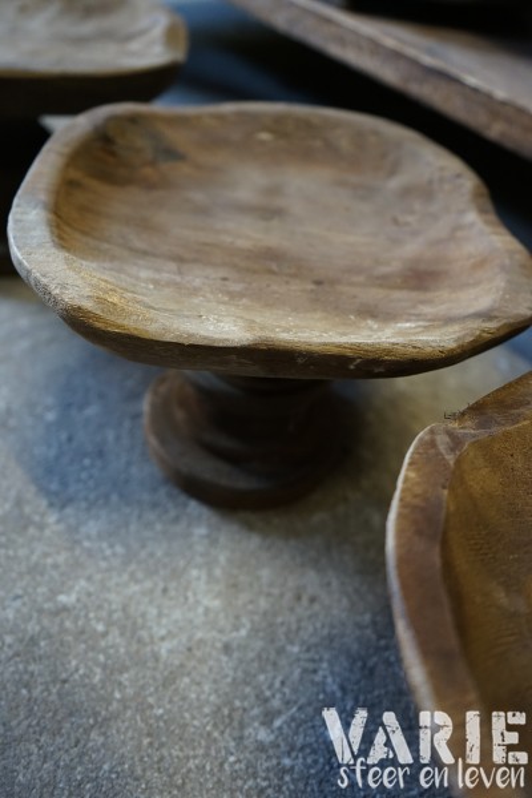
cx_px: 266
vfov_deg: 63.7
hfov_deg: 45.0
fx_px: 643
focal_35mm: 29
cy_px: 399
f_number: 3.5
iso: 1600
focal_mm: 29
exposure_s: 1/60
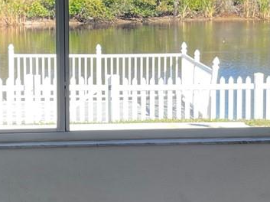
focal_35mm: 118
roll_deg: -0.2
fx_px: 919
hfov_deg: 16.7
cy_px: 72
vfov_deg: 12.5
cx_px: 167
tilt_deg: -6.6
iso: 32
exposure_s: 1/236
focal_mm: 4.2
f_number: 1.6
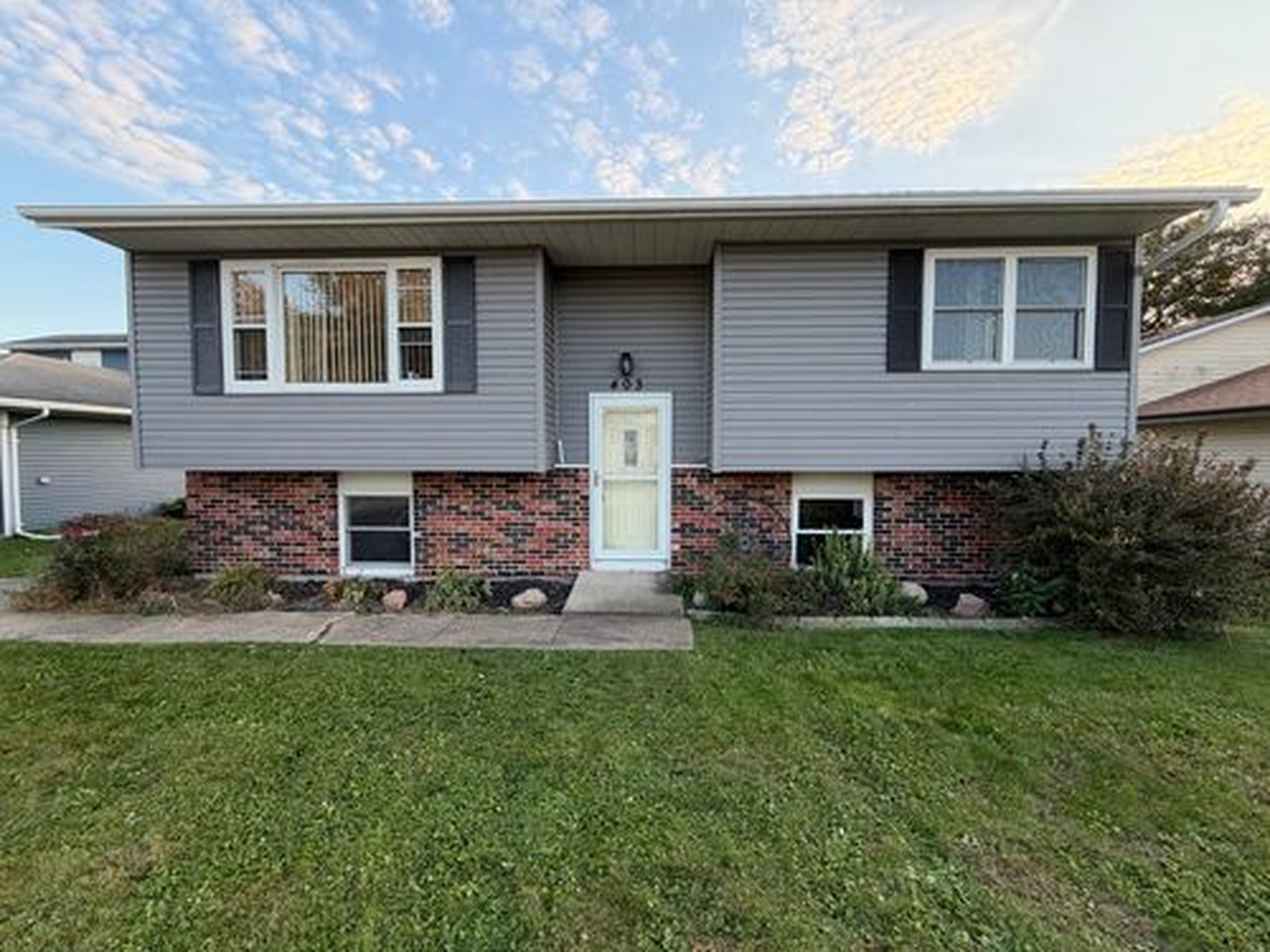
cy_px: 476
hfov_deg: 102.1
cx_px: 635
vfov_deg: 85.7
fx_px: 514
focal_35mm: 14
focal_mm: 2.22
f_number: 2.2
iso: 64
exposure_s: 1/176
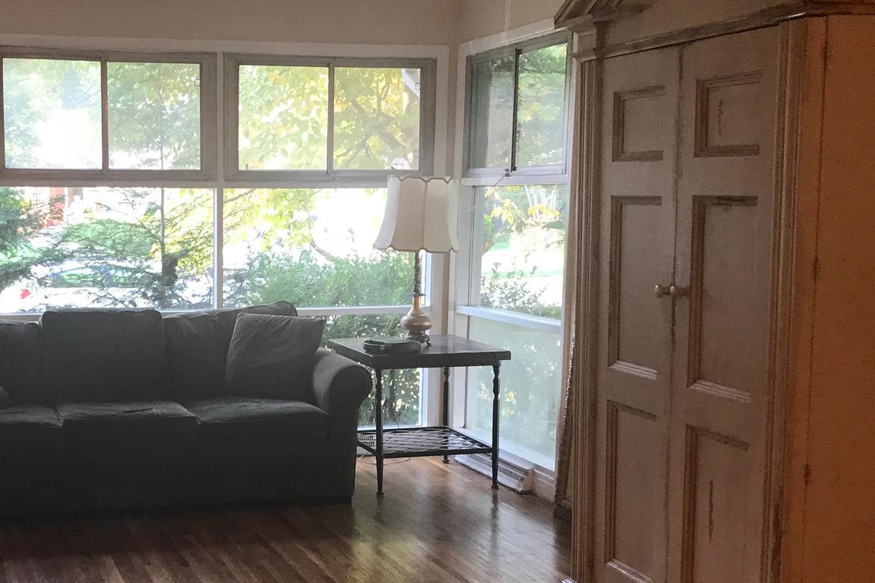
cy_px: 365
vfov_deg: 25.9
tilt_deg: -6.5
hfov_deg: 37.5
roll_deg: -0.9
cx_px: 249
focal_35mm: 52
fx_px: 1264
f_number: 1.8
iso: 25
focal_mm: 3.99
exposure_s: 1/30
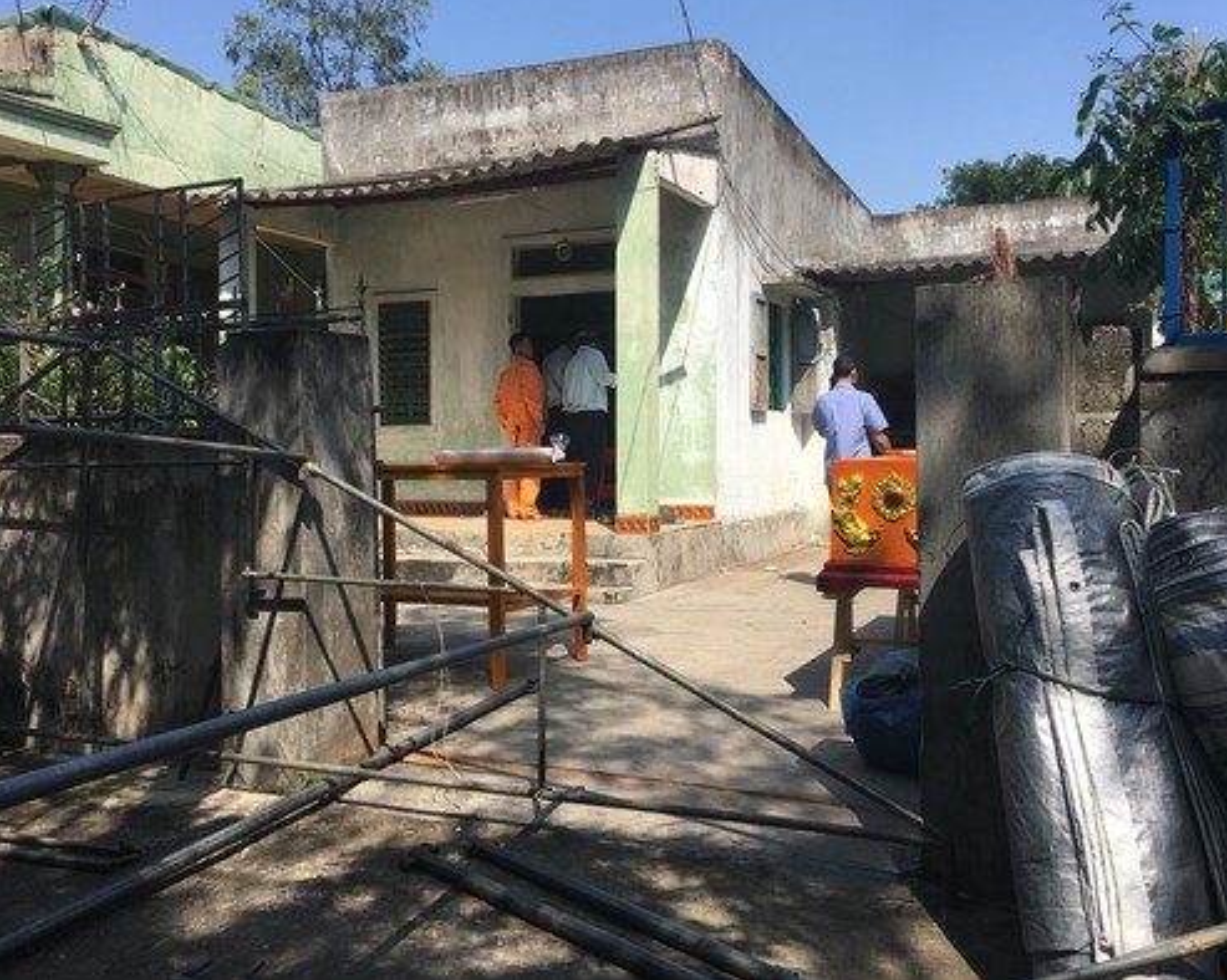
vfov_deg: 47.1
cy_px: 484
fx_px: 1125
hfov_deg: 57.1
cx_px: 665
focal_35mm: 31
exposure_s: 1/1026
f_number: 2.2
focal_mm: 4.15
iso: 25
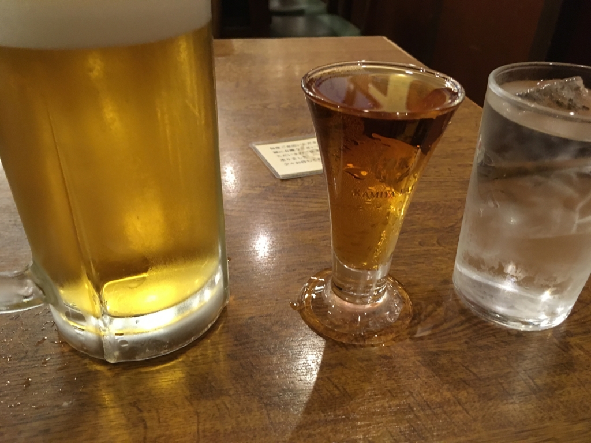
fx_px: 495
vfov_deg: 48.2
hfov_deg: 61.7
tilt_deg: -33.3
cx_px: 296
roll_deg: -3.1
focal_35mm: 29
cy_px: 222
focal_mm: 4.15
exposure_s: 1/30
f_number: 2.2
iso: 160
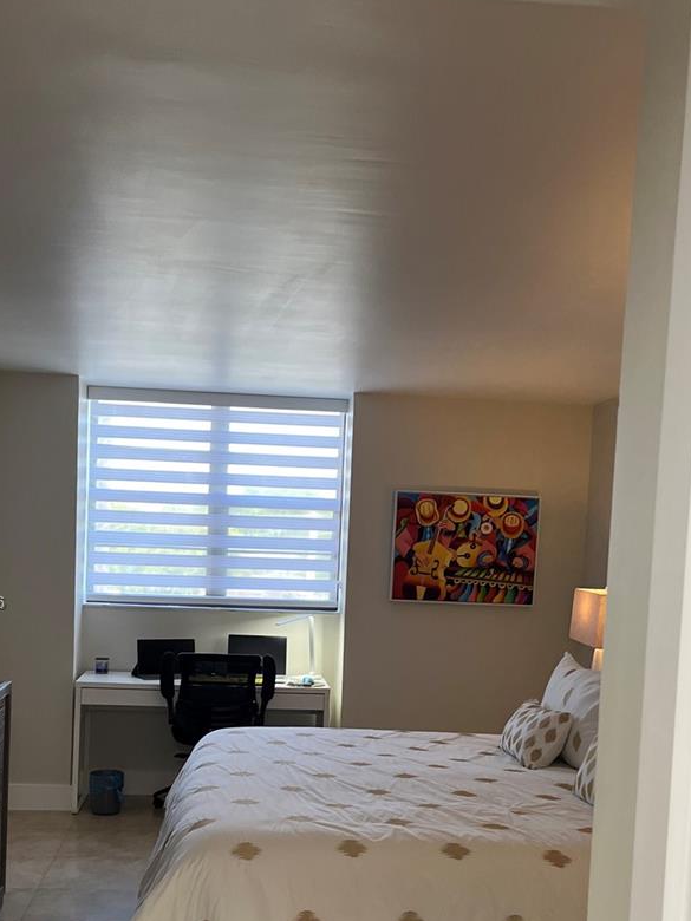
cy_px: 605
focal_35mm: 40
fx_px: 1065
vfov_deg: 46.2
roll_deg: -1.8
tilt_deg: -3.7
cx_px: 318
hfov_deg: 35.9
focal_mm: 5.1
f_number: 1.6
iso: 125
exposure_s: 1/120
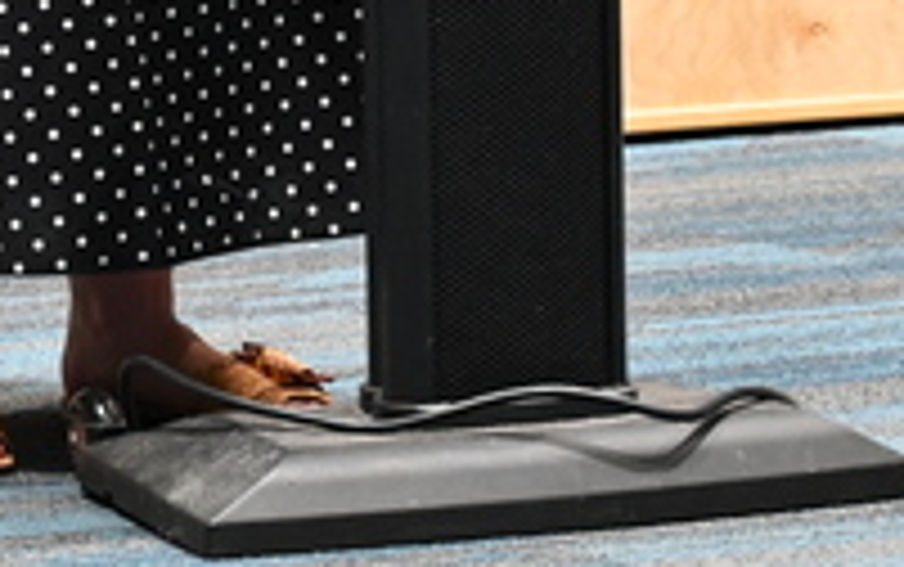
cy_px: -799
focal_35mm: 363
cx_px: 63
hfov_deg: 5.8
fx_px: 8951
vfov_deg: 3.6
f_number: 4
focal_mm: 70
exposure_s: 1/60
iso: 3200
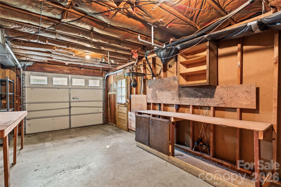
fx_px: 125
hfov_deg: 96.7
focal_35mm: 16
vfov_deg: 73.7
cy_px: 94
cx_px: 140
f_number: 8
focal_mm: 16
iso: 100
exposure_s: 4
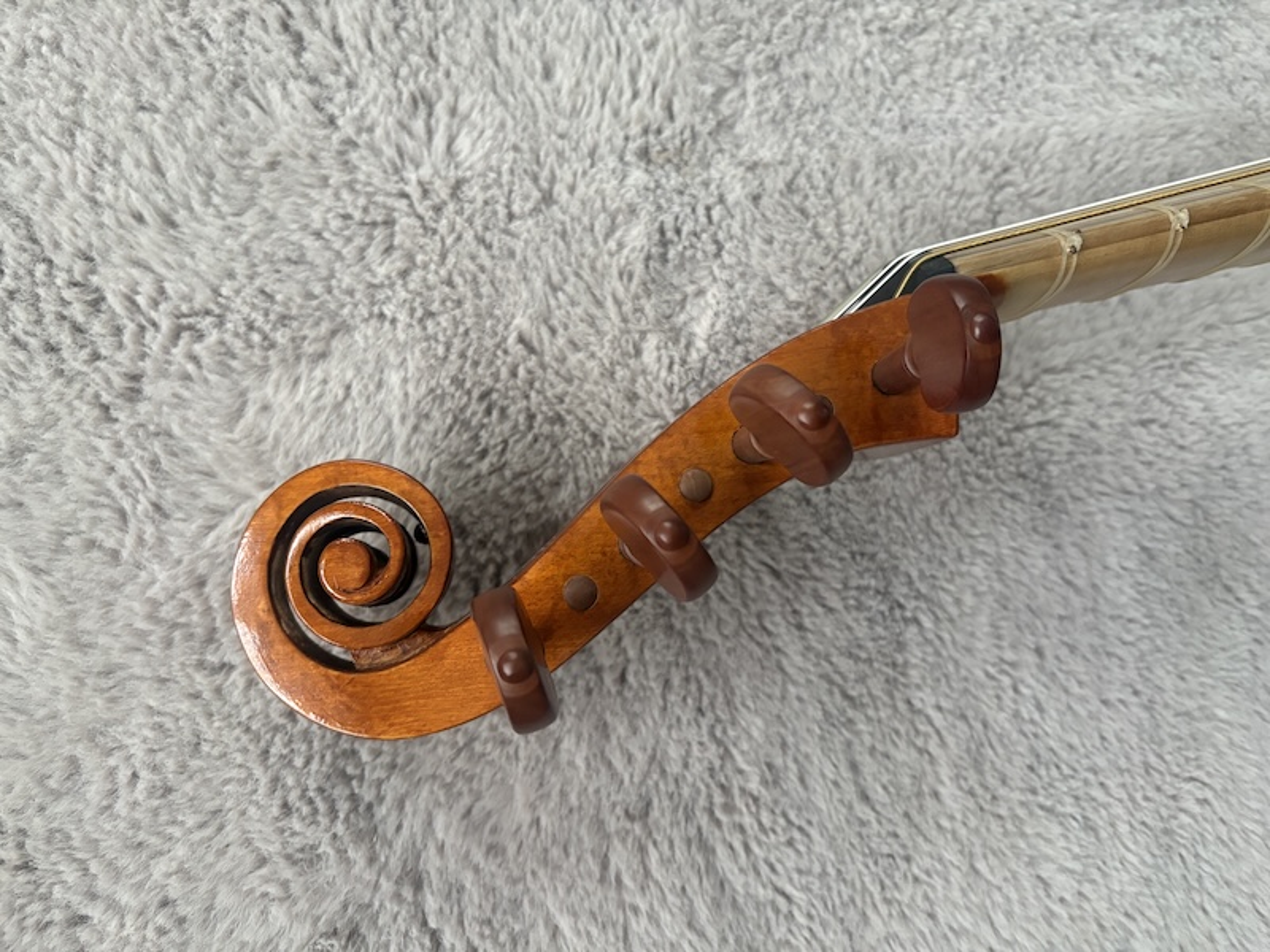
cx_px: 635
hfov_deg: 67.3
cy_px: 476
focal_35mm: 26
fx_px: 954
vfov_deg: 53.1
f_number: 1.6
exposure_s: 1/60
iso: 320
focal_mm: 5.96
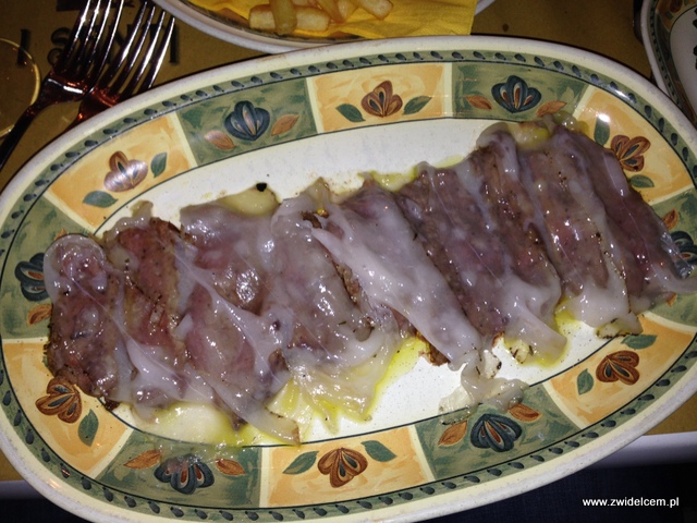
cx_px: 348
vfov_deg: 42.9
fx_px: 664
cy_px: 262
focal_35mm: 33
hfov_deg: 55.4
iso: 50
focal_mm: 4.12
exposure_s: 1/45
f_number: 2.4
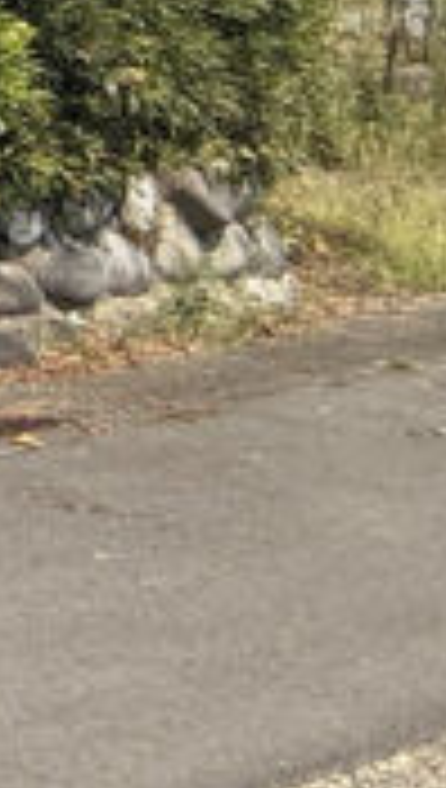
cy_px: -356
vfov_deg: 20.7
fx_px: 1863
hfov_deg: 7.4
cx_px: -1491
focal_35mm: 89
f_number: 2.2
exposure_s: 1/1001
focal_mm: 2.22
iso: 50
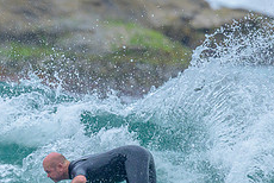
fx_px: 21109
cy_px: 177
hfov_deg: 0.7
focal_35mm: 2770
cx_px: -6
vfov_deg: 0.5
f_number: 6.3
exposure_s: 1/3200
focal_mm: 800
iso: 640
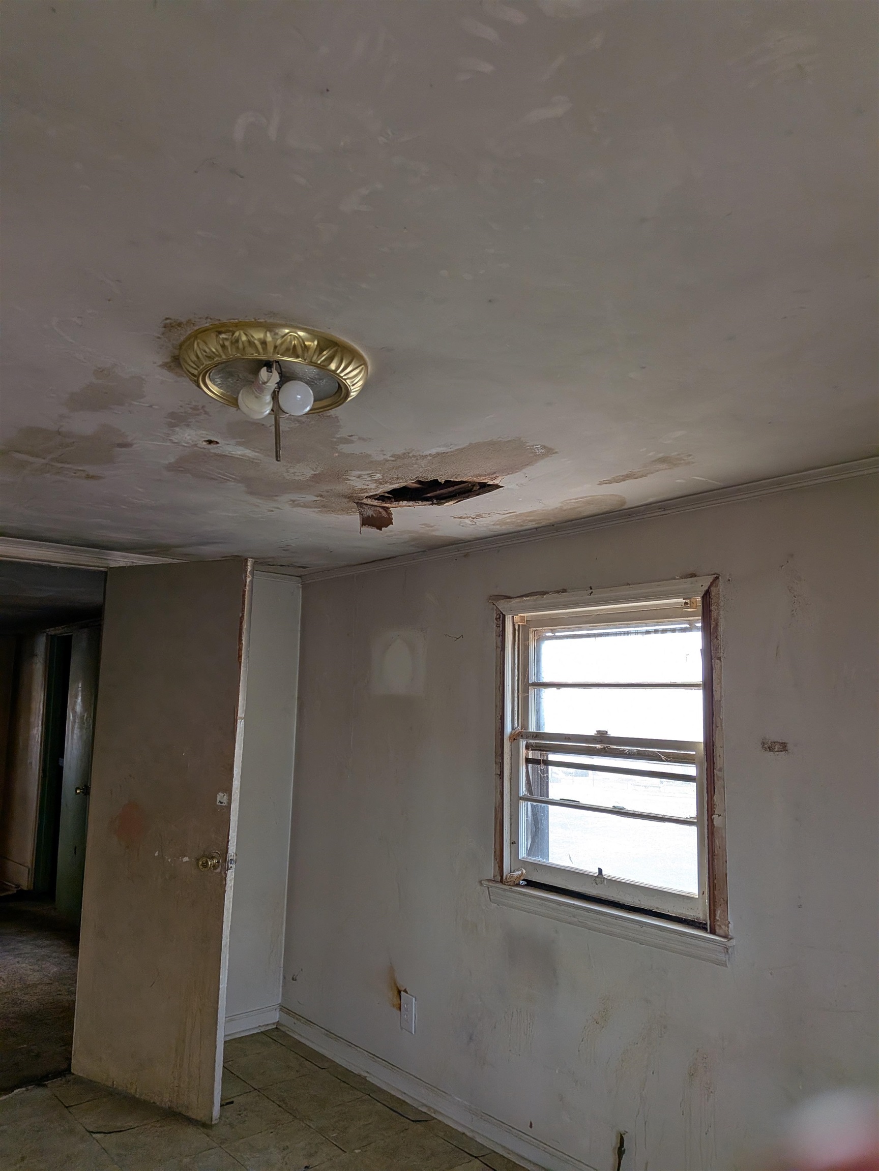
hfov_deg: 56.8
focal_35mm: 24
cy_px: 586
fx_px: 813
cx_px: 440
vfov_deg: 71.6
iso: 118
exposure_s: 1/100
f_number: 1.7
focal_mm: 4.53
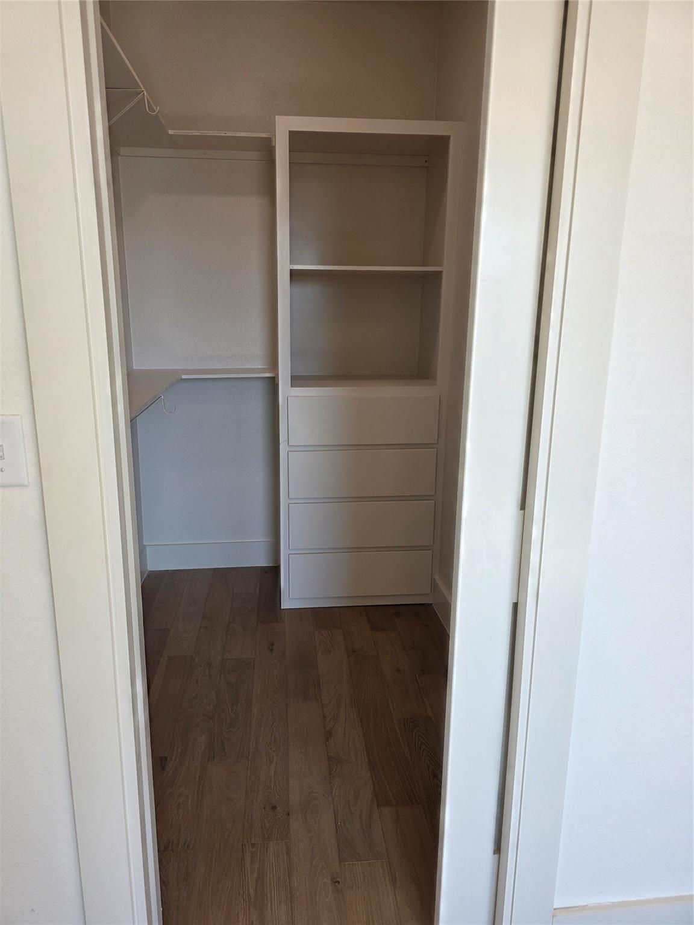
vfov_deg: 73.9
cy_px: 462
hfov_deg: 58.9
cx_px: 347
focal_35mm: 23
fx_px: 615
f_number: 1.7
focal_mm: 6.3
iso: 32
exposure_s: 1/120
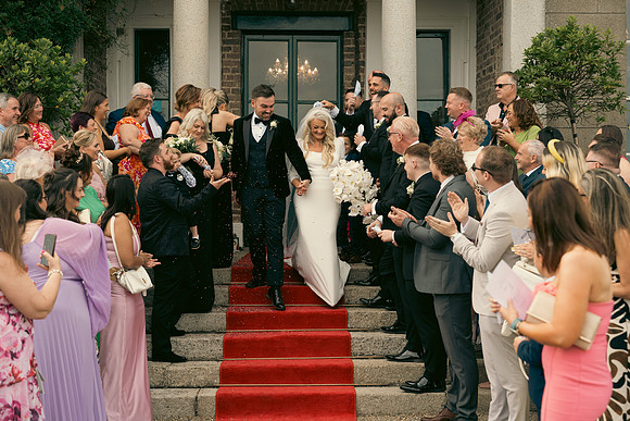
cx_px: 315
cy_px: 210
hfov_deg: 36.2
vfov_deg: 24.6
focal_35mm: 55
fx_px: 963
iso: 125
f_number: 3.5
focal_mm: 55
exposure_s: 1/640
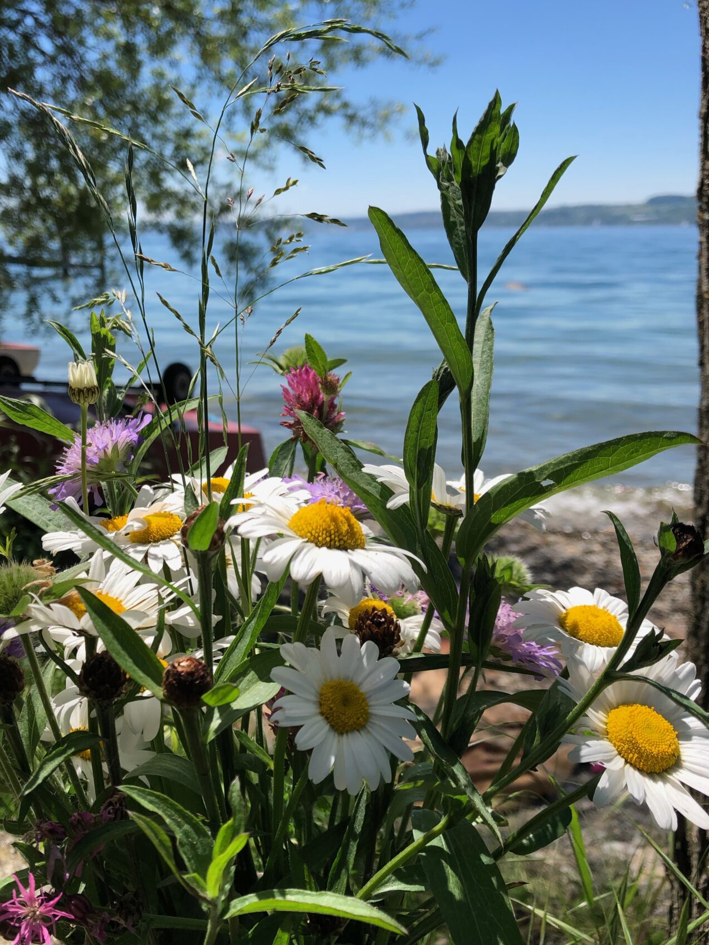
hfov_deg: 42.9
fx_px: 901
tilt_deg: -13.8
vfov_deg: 55.3
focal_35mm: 33
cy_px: 456
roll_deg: +1.0
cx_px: 311
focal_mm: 3.99
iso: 20
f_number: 1.8
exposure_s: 1/1845
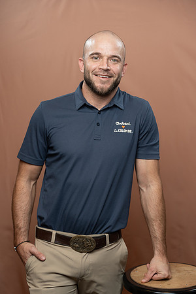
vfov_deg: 28.8
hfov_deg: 19.5
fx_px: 572
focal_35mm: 70
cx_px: 98
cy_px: 147
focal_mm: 70
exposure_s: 1/160
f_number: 4
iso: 320
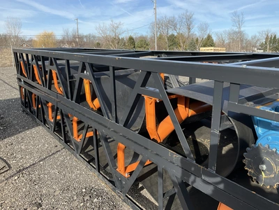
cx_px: 140
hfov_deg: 61.7
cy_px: 105
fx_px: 234
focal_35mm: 29
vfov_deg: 48.2
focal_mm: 3
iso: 25
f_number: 1.8
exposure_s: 1/770
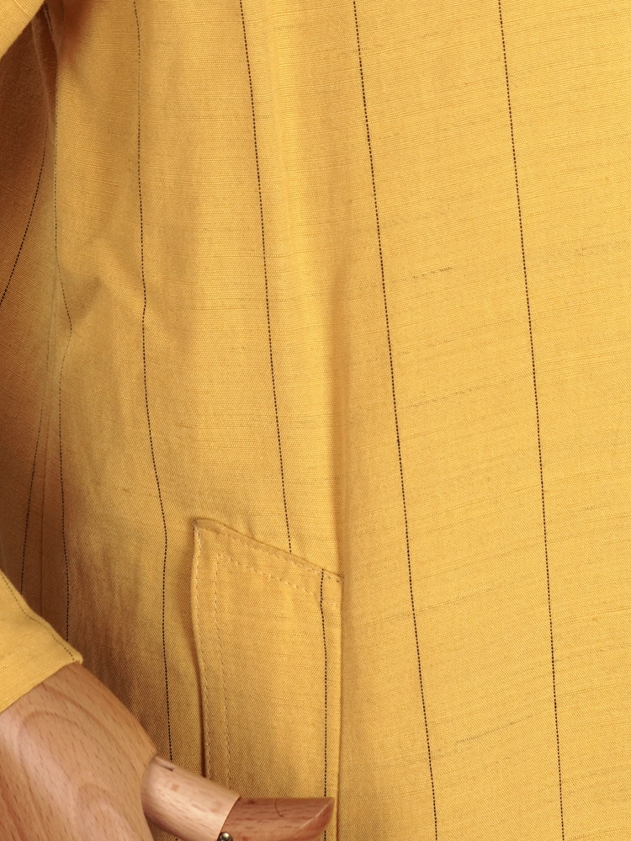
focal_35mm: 133
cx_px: 432
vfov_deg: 14.4
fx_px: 3230
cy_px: -152
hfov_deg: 11.1
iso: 200
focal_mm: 32
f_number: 8
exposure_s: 1/15
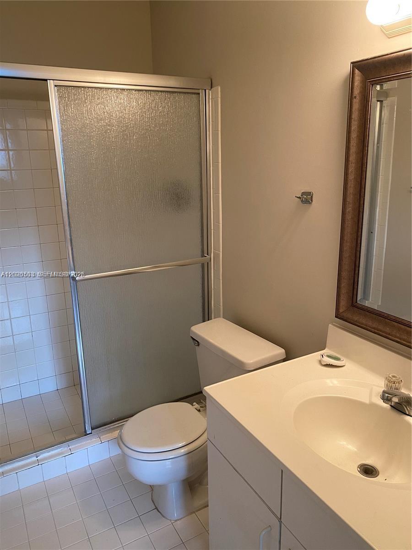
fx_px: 413
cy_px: 275
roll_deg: +1.4
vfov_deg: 67.3
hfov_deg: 53.1
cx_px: 206
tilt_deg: -15.4
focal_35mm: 26
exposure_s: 1/60
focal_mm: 4.25
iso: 125
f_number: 1.8
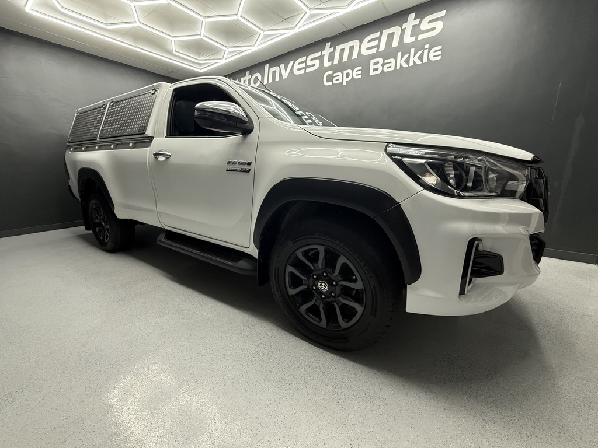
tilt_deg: -12.3
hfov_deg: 102.1
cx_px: 299
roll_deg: +0.7
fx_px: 242
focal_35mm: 14
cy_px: 224
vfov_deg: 85.7
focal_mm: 2.22
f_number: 2.2
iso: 320
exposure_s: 1/100
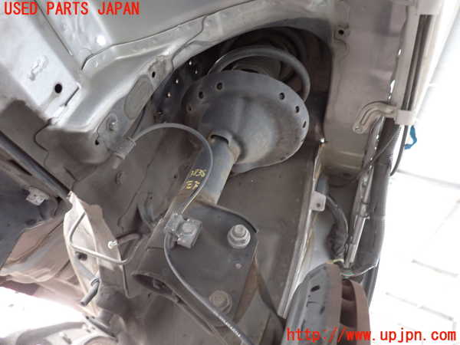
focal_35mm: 25
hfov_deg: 69.4
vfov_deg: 54.9
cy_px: 172
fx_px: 332
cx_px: 230
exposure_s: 1/30
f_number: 2
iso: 250
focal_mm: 4.5
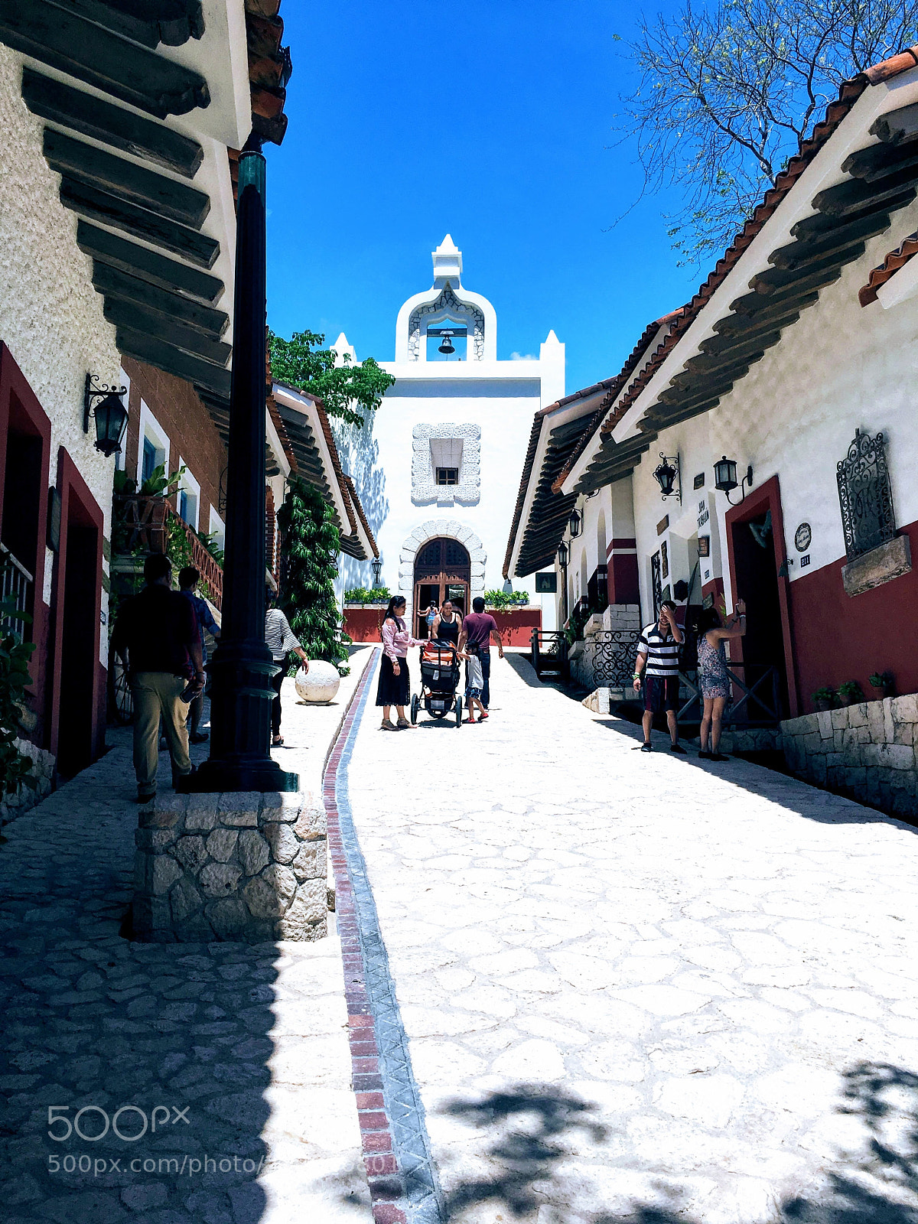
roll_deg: -0.2
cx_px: 459
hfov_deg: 48.2
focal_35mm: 29
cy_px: 612
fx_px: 1025
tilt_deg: -2.0
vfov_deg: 61.7
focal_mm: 4.15
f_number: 2.2
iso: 25
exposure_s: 1/3497
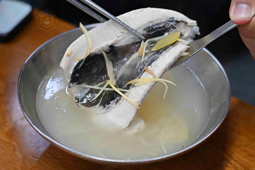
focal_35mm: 80
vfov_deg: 17.1
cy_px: 80
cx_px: 122
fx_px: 567
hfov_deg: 25.4
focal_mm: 50
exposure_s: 1/200
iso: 800
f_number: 2.5
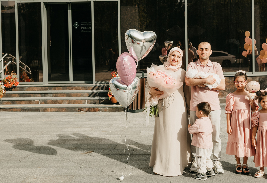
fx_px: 411
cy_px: 60
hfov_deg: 35.5
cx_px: 183
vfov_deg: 24.9
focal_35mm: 55
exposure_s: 1/1000
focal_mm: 35
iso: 100
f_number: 4.5
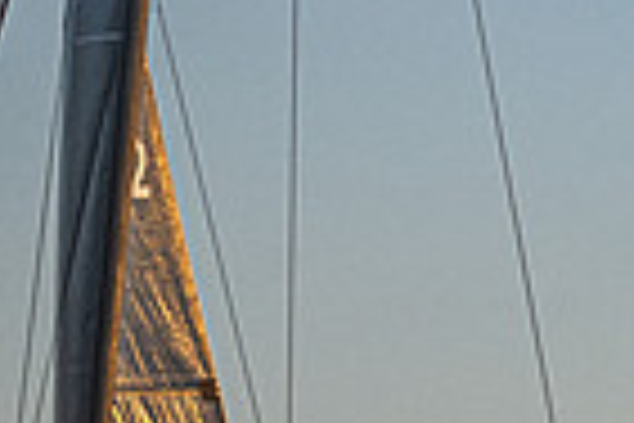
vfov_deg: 2.5
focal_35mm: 559
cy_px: 527
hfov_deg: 3.7
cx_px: 61
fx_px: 9844
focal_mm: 100
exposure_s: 1/800
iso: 250
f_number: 7.1
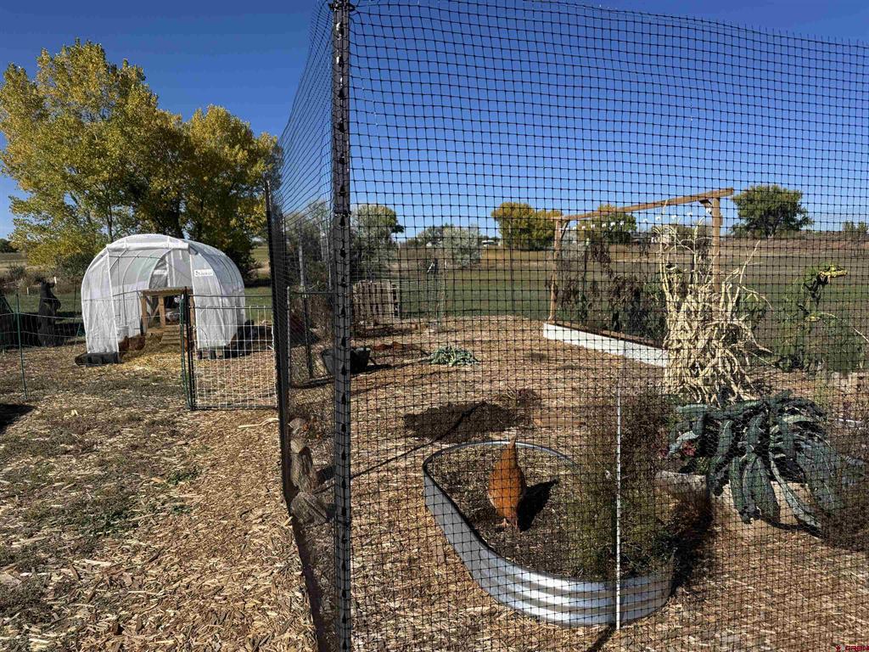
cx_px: 434
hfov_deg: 71.6
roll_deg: +0.8
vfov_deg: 56.8
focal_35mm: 24
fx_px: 602
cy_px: 326
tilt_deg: -8.0
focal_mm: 6.76
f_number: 1.78
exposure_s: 1/5814
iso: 80
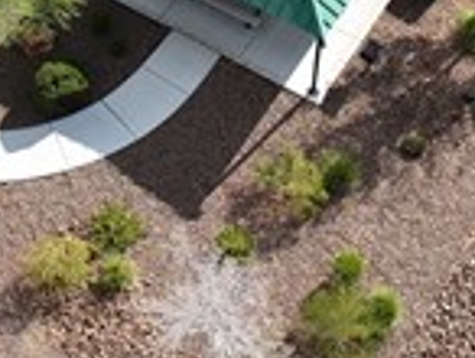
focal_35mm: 168
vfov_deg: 8.3
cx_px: -42
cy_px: -402
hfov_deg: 11.6
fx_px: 2309
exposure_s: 1/1000
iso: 100
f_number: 2.8
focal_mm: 12.29
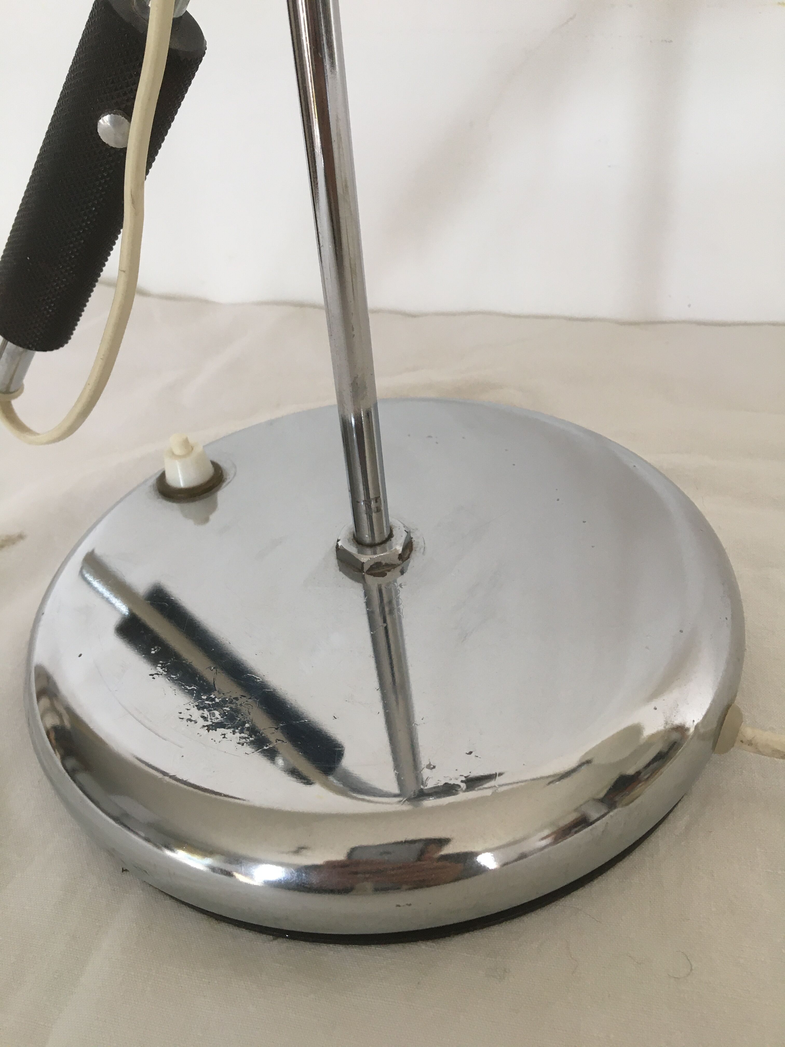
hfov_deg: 48.2
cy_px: 524
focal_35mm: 29
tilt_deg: -36.5
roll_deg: +7.1
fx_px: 877
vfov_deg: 61.7
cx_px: 392
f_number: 2.2
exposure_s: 1/33
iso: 40
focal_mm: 4.15
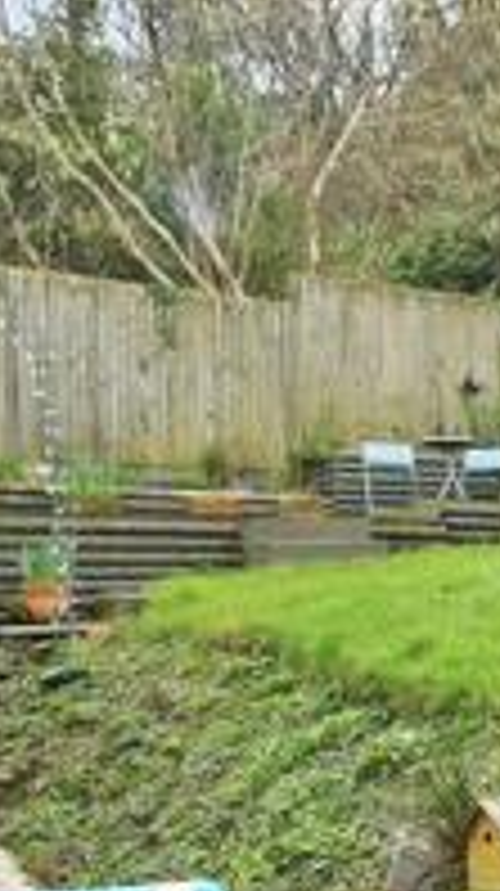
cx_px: 928
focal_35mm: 52
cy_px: 614
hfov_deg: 17.9
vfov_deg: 39.3
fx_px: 1229
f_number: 8
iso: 160
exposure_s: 1/60
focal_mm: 10
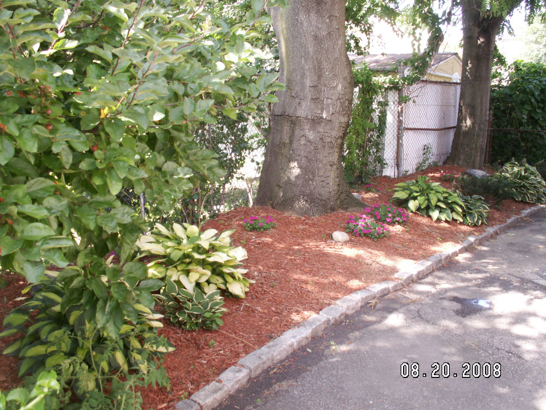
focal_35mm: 35
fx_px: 552
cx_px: 273
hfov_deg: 52.6
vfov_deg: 40.7
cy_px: 205
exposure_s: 1/60
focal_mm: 5.86
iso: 50
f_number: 2.8
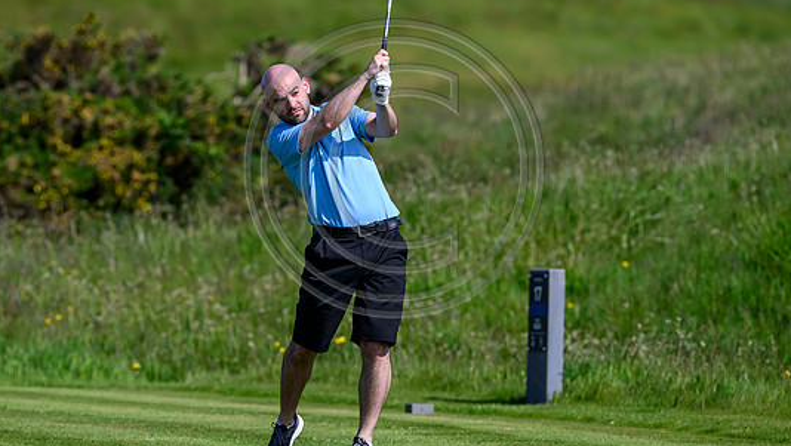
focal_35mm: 560
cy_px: 187
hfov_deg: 3.9
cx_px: 327
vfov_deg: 2.2
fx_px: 11751
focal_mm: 400
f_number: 4.5
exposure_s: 1/5000
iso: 500
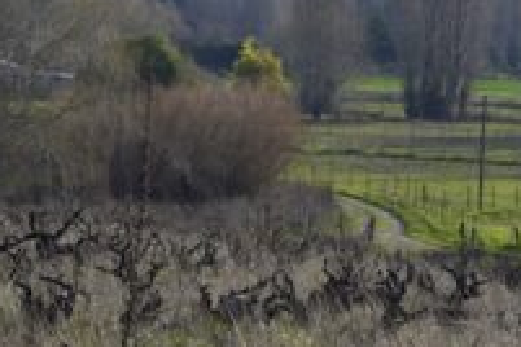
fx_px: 2373
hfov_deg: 12.3
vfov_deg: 8.4
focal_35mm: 164
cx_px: 560
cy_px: 250
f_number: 8
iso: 100
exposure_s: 1/100
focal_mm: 55
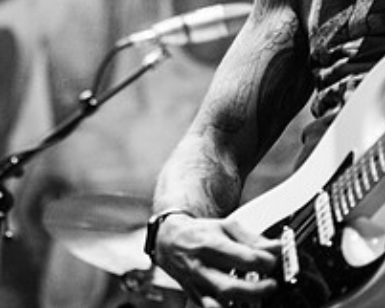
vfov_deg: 6.9
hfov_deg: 8.6
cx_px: 103
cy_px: -62
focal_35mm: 224
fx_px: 2554
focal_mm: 80
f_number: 3.2
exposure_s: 1/400
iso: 3200
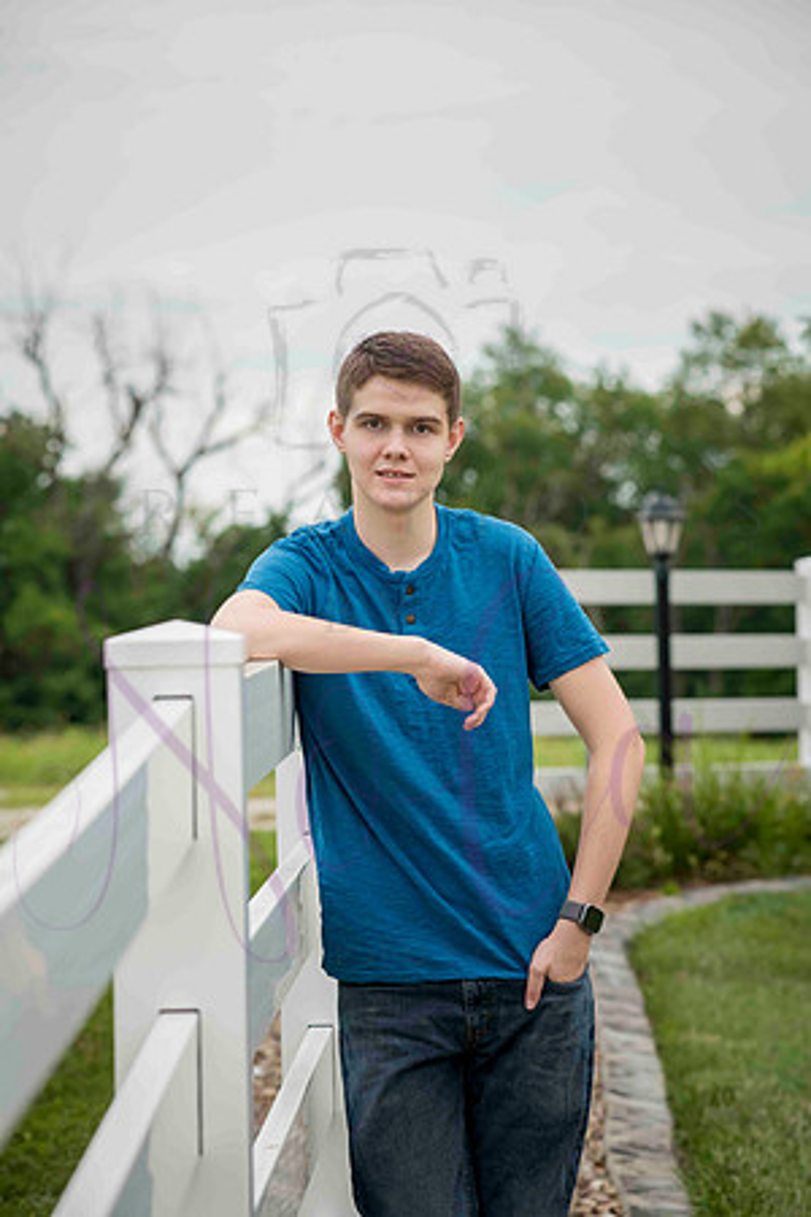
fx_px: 3784
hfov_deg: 12.2
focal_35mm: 112
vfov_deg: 18.3
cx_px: 406
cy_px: 608
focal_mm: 112
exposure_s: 1/640
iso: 640
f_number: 6.3
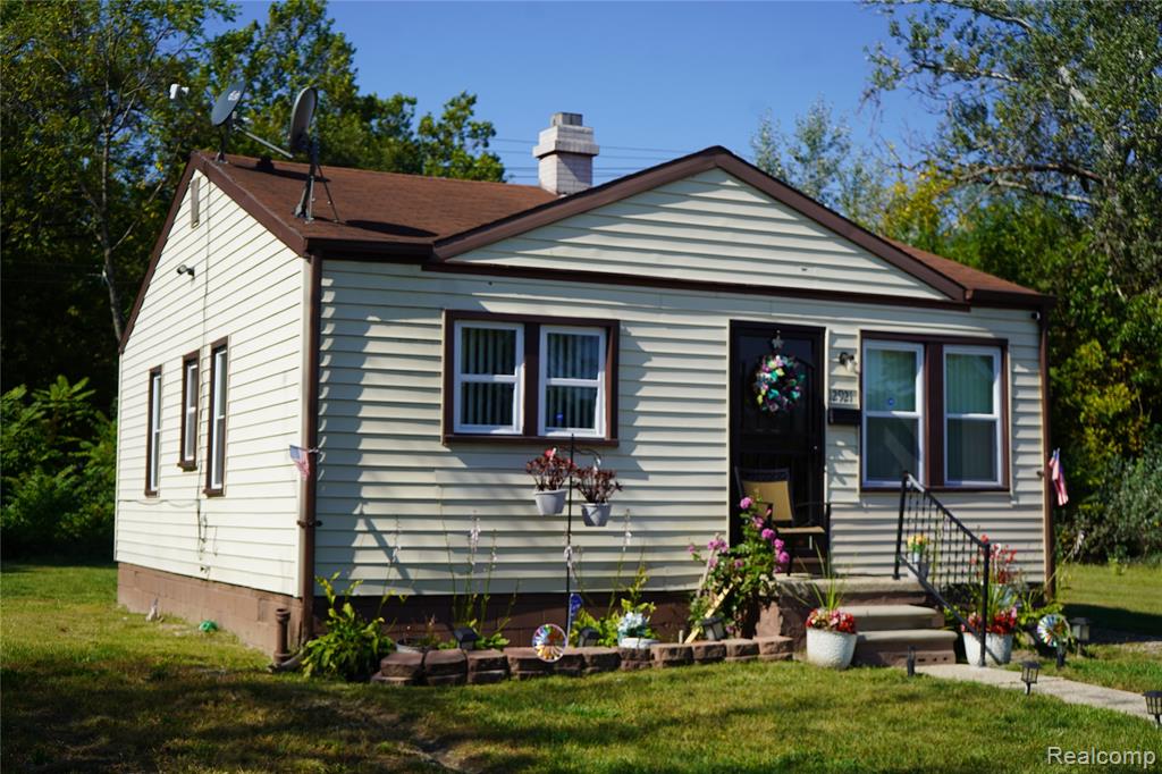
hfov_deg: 42.8
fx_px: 1484
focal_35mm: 46
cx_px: 581
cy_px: 387
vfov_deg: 29.2
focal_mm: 46
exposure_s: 1/640
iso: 100
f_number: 5
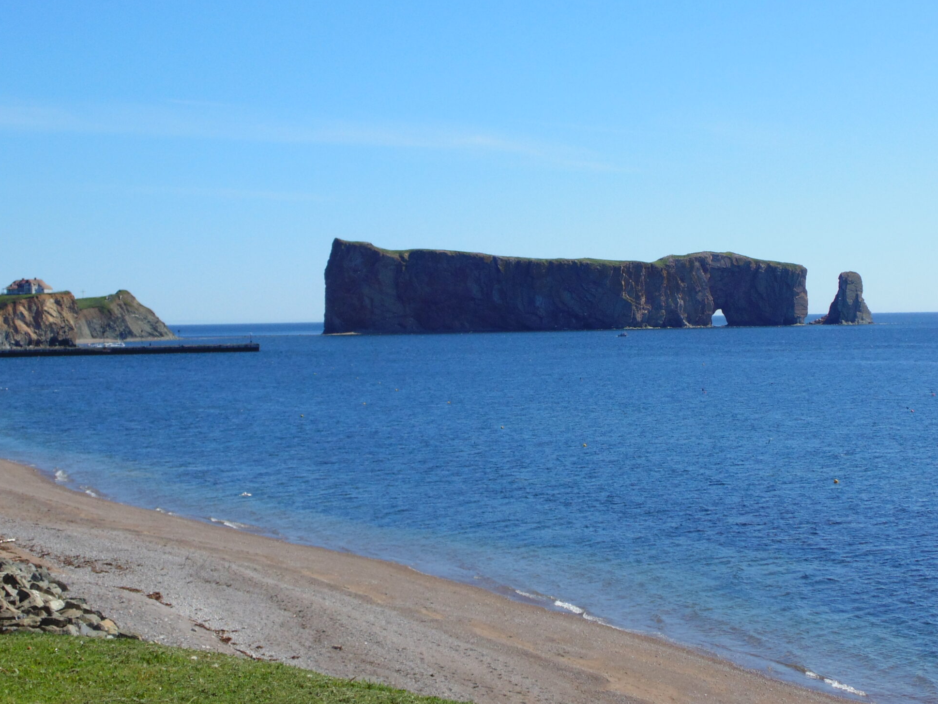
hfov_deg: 27.7
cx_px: 536
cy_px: 376
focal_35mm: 70
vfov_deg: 21.0
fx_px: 1897
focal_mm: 9.5
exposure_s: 1/1000
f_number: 3.9
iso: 80
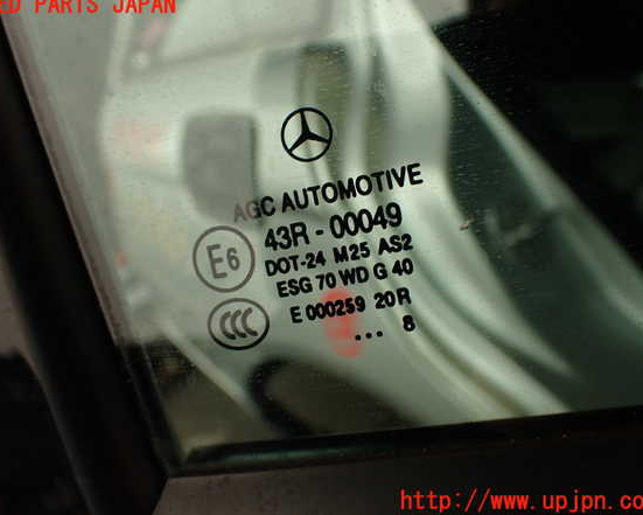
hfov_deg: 52.8
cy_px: 253
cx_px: 314
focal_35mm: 34
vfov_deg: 43.4
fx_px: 647
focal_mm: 5.79
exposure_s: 1/125
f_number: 3.2
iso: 100
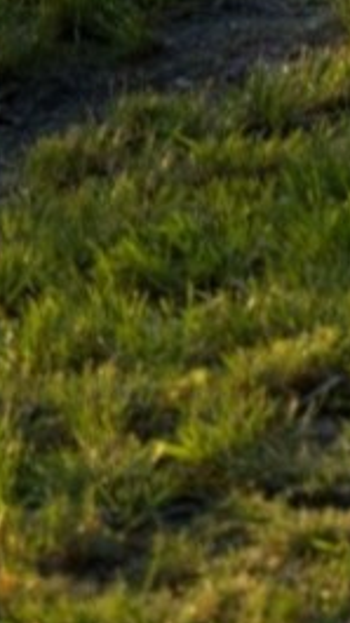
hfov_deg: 1.8
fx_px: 11404
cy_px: -1550
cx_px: -463
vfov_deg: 3.0
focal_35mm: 691
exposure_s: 1/80
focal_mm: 92
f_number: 4.5
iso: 100
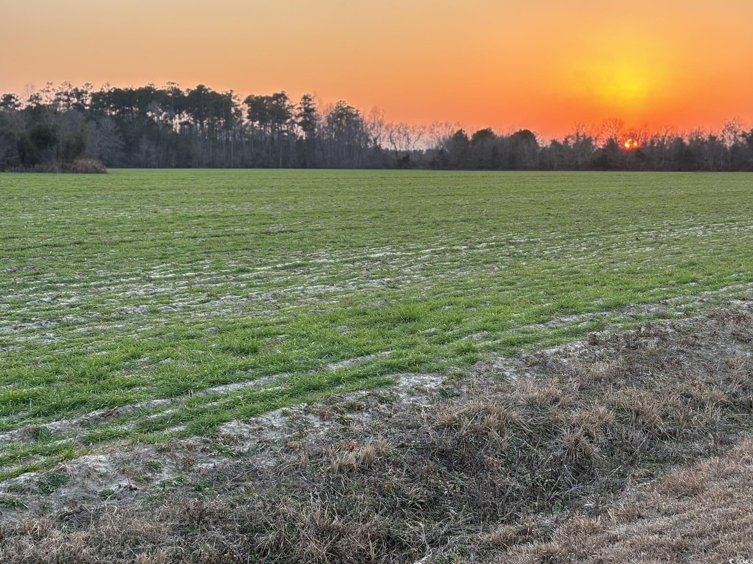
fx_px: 1131
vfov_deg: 28.0
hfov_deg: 36.8
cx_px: 376
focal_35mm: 52
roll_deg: -0.3
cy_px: 282
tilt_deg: -6.4
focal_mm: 5.96
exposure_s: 1/102
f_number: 1.6
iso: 50
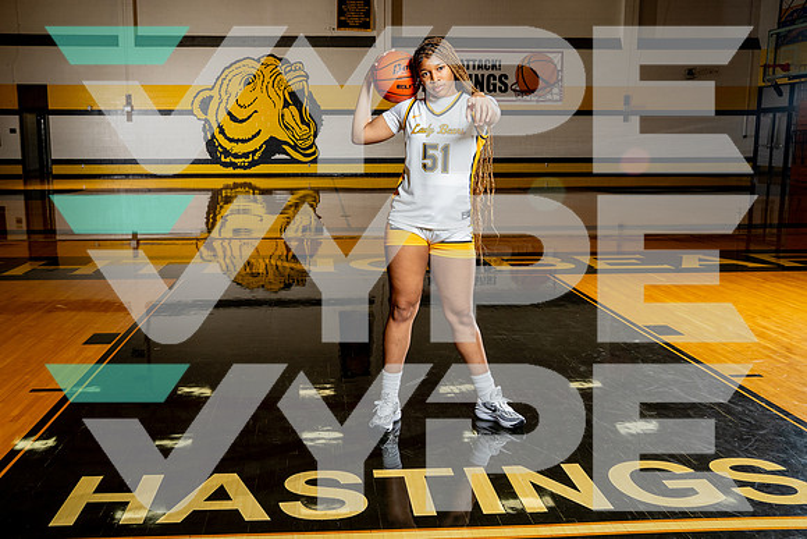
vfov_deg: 37.6
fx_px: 792
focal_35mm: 35
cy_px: 256
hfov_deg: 53.9
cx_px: 366
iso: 800
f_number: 8
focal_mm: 32
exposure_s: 1/250
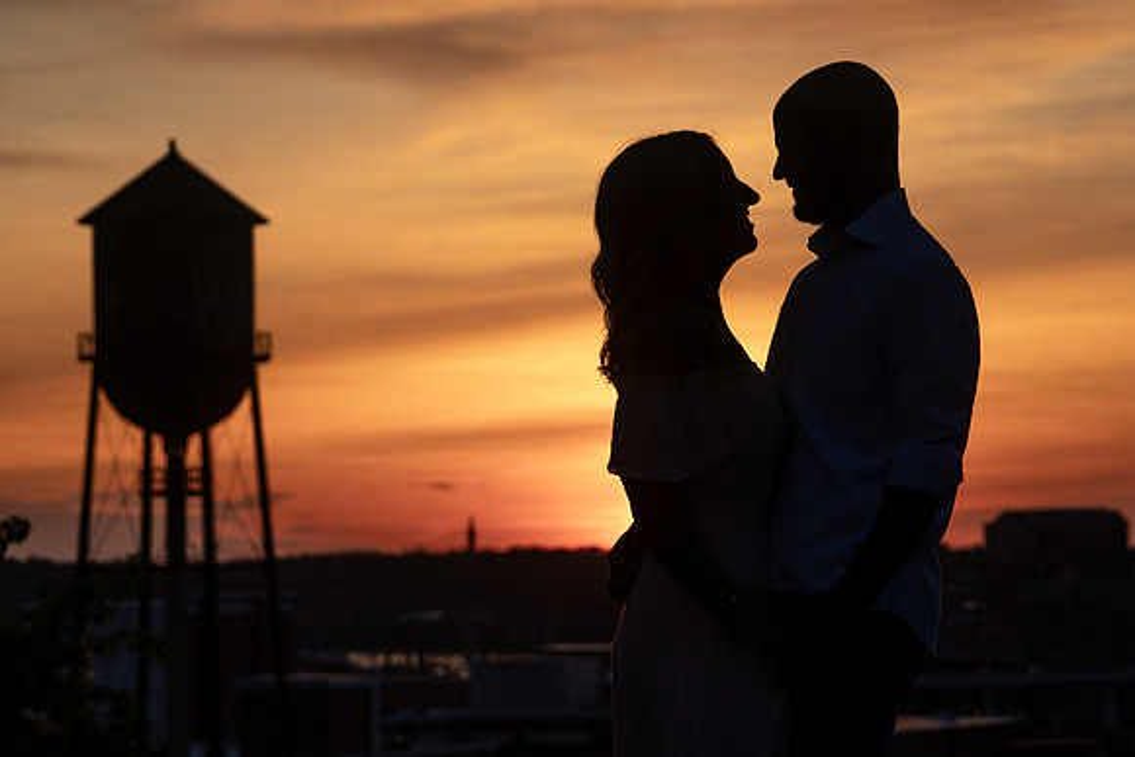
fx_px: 4320
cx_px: 568
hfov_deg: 15.0
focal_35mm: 137
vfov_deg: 10.0
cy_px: 378
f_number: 8
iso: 100
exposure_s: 1/200
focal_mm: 137
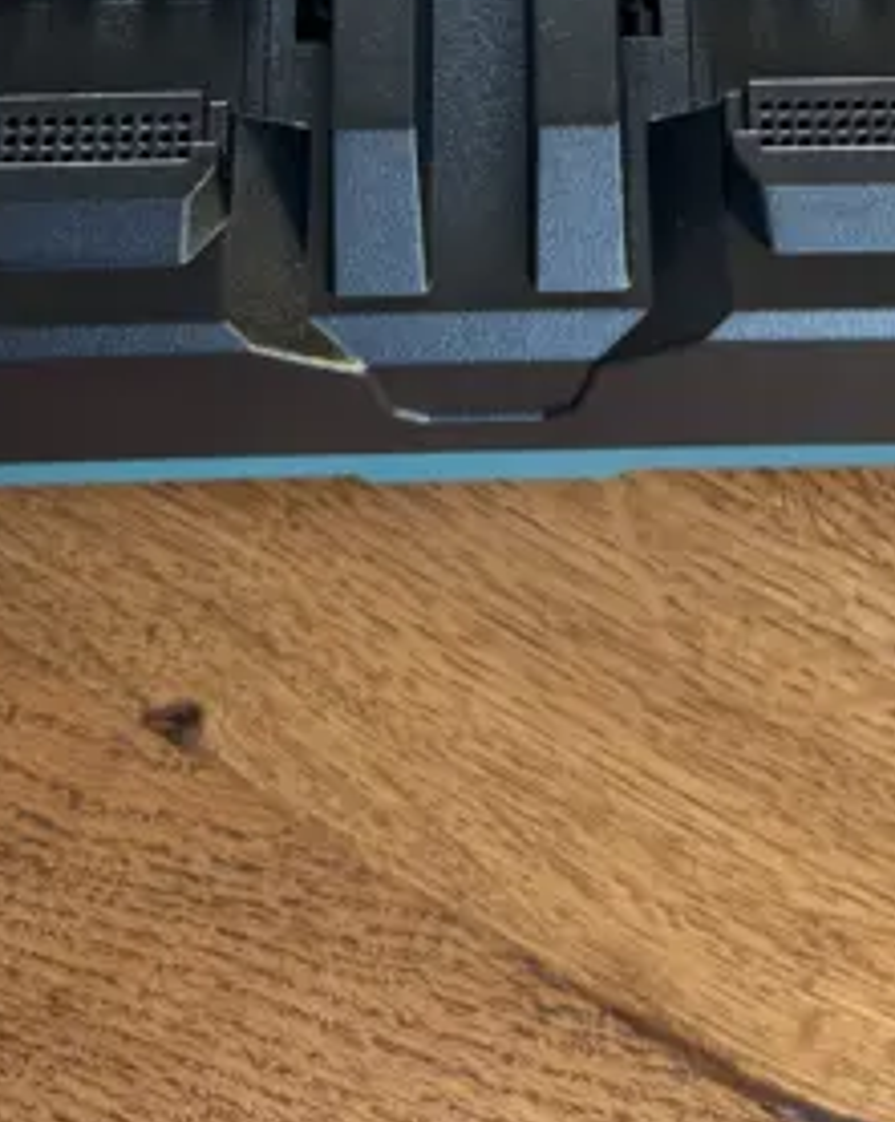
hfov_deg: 23.4
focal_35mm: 65
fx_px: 2156
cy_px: -130
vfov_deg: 26.7
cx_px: 571
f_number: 1.78
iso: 250
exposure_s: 1/60
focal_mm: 6.76
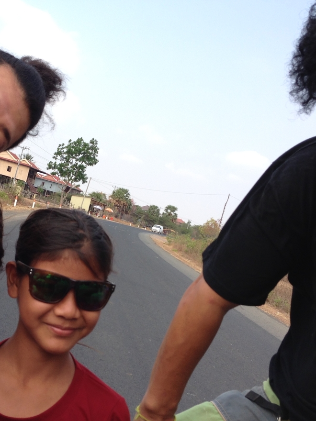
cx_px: 74
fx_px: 548
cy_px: 212
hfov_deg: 31.5
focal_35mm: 45
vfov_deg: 42.1
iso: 50
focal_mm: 4.12
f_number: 2.4
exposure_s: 1/686
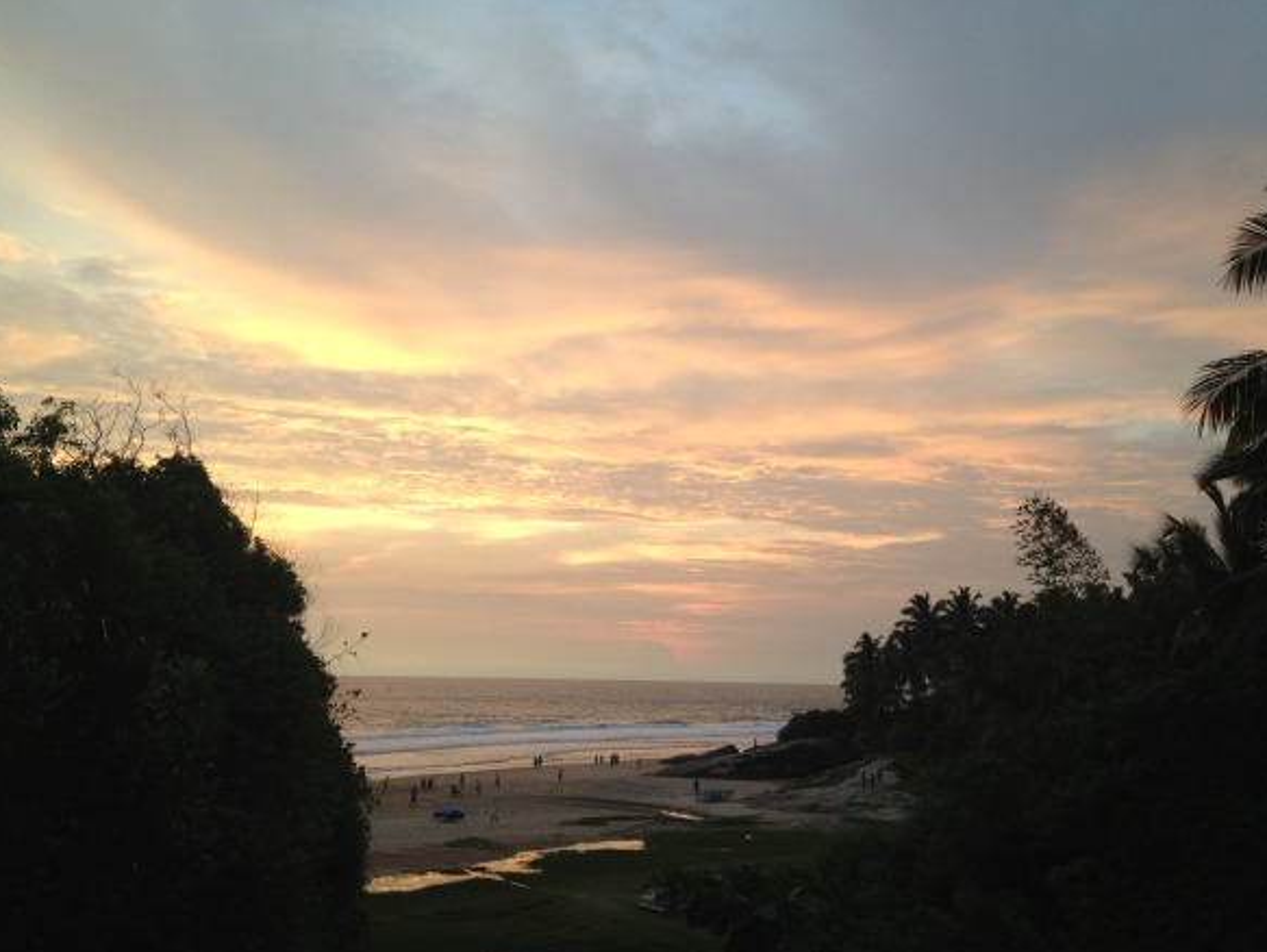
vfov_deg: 39.7
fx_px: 1318
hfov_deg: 51.3
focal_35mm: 36
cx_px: 643
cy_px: 483
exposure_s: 1/120
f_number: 2.4
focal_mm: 4.28
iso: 80
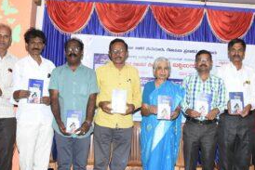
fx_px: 383
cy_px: 75
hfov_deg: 36.8
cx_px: 140
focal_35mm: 54
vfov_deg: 25.1
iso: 1250
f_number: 9
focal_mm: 18
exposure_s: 1/125
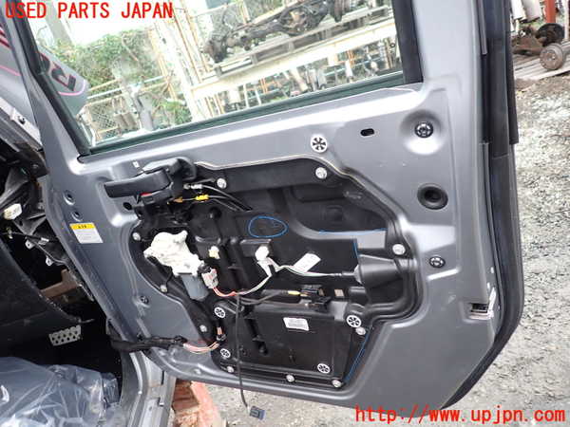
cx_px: 285
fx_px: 412
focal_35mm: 25
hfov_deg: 69.4
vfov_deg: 54.9
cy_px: 214
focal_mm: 4.5
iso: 125
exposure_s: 1/60
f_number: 2
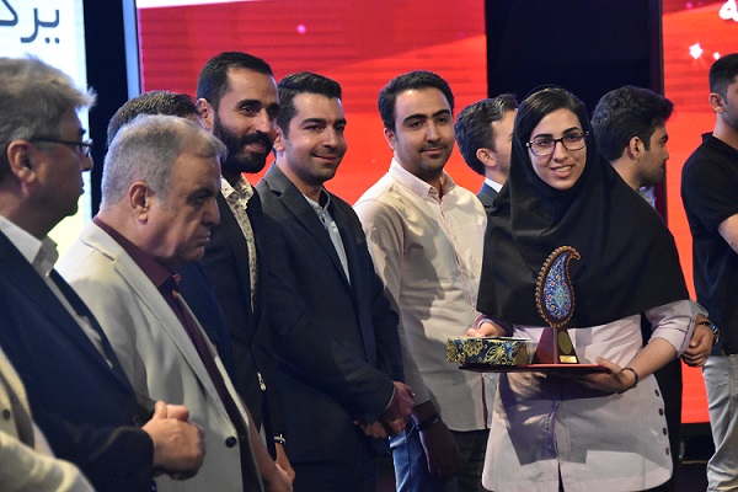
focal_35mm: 135
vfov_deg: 10.2
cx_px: 369
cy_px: 246
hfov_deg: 15.2
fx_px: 2767
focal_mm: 90
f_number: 5.3
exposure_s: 1/160
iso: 7200
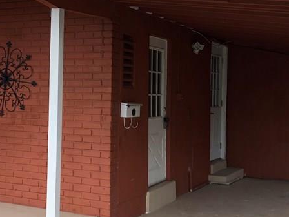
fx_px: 534
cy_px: 110
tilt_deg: -0.1
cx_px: 110
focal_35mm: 64
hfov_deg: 30.2
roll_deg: -1.7
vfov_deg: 22.9
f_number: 1.8
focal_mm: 3.99
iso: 20
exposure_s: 1/827
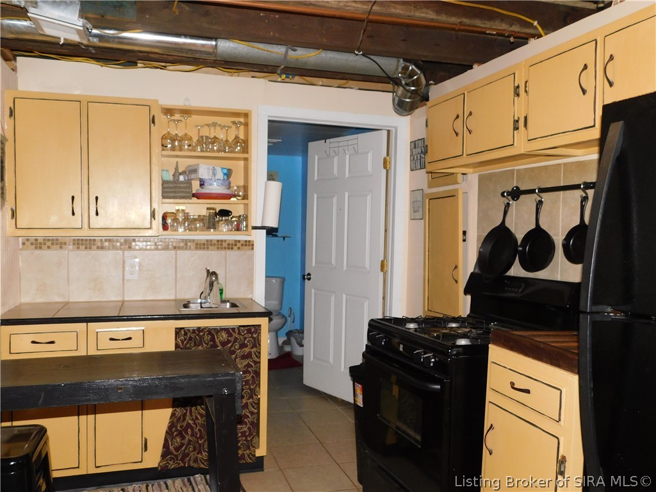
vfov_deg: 46.8
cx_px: 328
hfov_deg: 60.0
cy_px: 246
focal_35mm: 30
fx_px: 569
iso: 220
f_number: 3.2
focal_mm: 5.3
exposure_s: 1/30
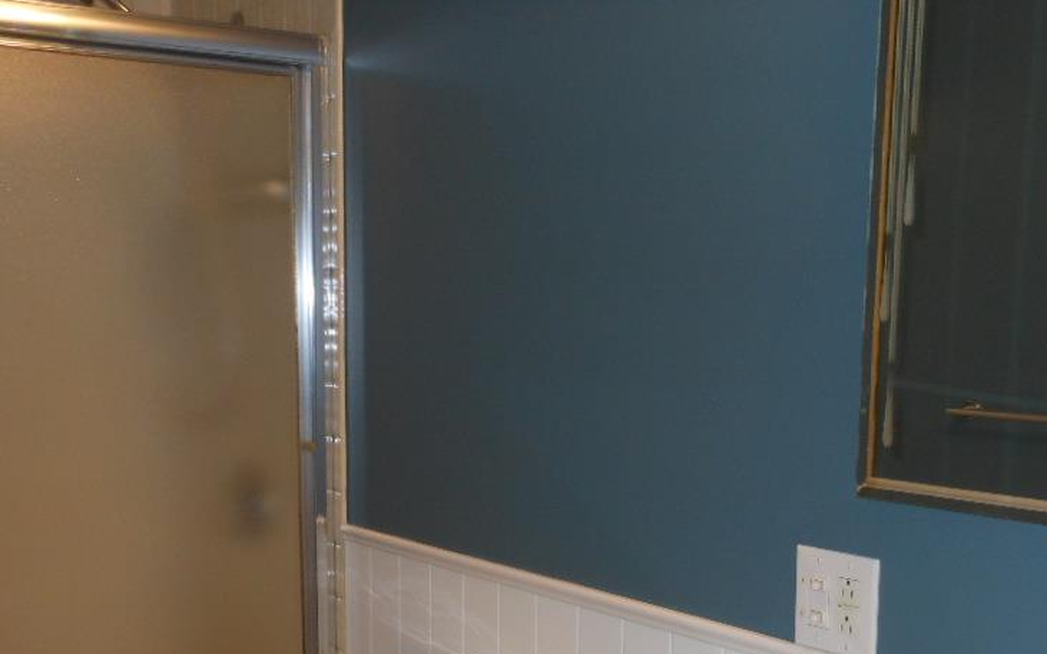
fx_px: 1398
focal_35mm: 49
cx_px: 584
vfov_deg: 25.8
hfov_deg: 41.0
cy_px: 547
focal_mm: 5.9
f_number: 4
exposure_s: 1/25
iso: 200
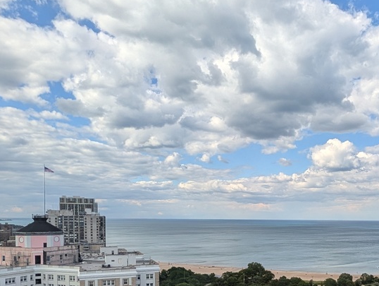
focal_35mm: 32
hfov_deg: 52.7
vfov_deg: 41.8
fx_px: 351
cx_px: 308
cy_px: 239
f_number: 1.7
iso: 50
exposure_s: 1/3247
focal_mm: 2.02
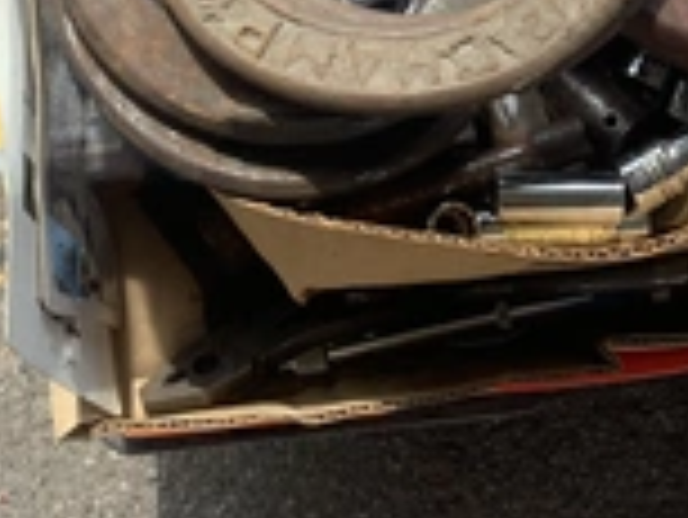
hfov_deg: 23.9
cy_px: 14
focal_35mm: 81
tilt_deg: -77.4
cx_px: 486
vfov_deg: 17.8
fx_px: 1611
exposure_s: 1/386
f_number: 2.4
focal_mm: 3.3
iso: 25
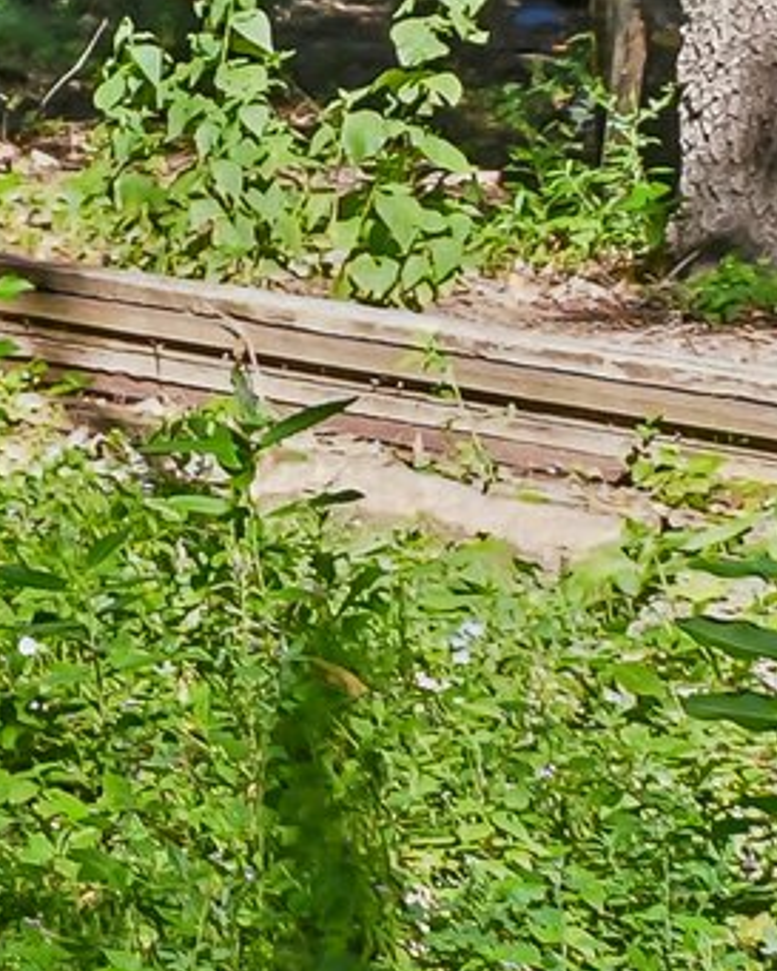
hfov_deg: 7.3
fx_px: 4856
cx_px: -2089
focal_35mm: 169
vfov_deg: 10.7
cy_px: -819
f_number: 6.3
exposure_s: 1/160
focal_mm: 20
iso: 400
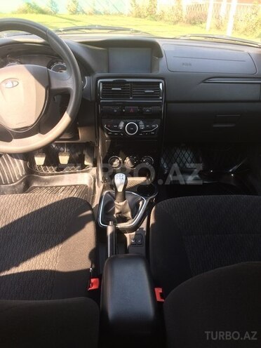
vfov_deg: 61.7
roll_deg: -0.8
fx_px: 292
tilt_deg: -31.2
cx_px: 130
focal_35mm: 29
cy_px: 174
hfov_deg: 48.2
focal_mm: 4.15
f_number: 2.2
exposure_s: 1/101
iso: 32
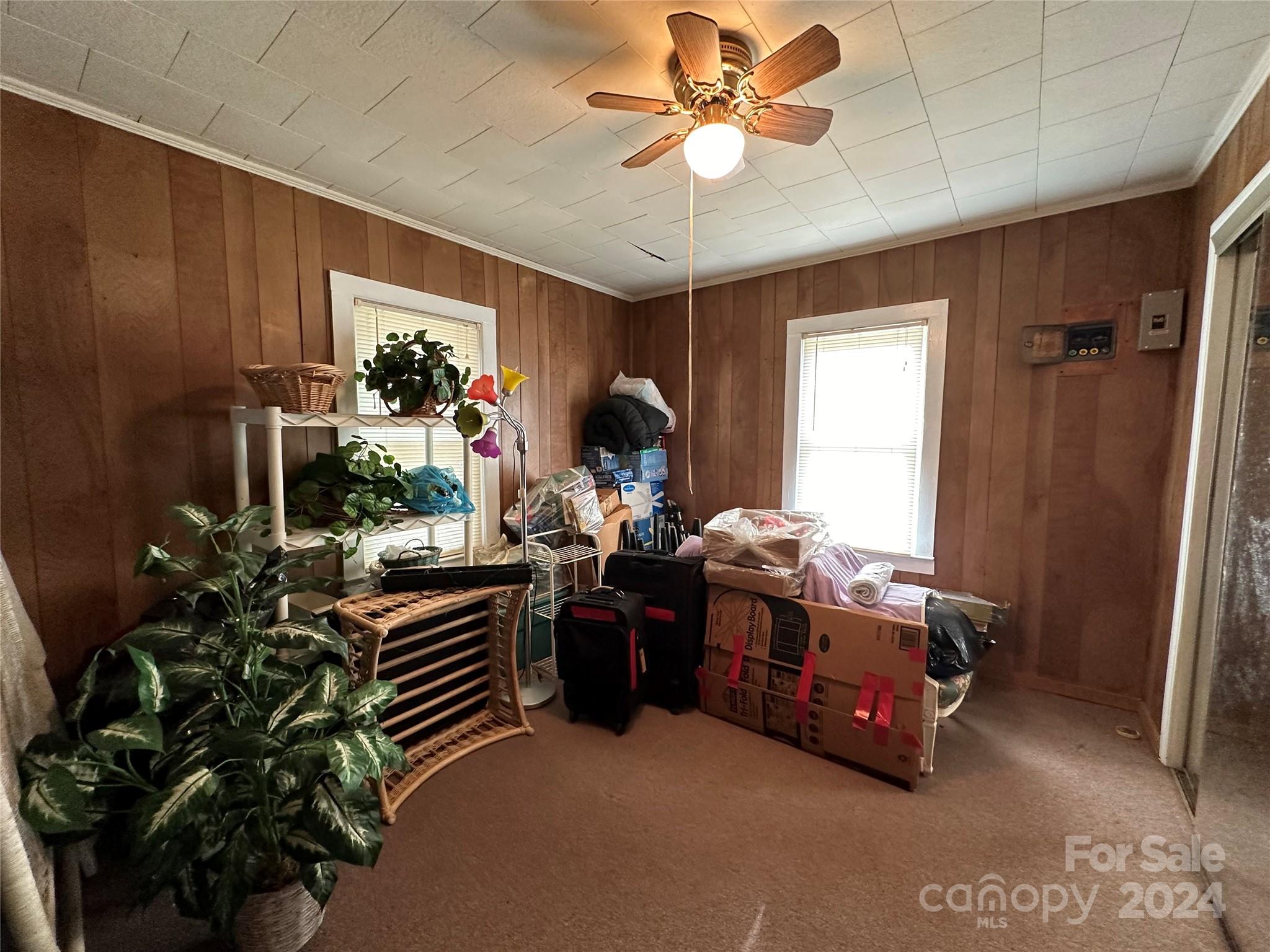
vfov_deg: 85.7
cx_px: 635
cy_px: 476
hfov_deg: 102.1
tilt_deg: -5.1
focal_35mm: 14
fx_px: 514
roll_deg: -0.9
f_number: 2.2
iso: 250
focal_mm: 2.22
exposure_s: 1/60
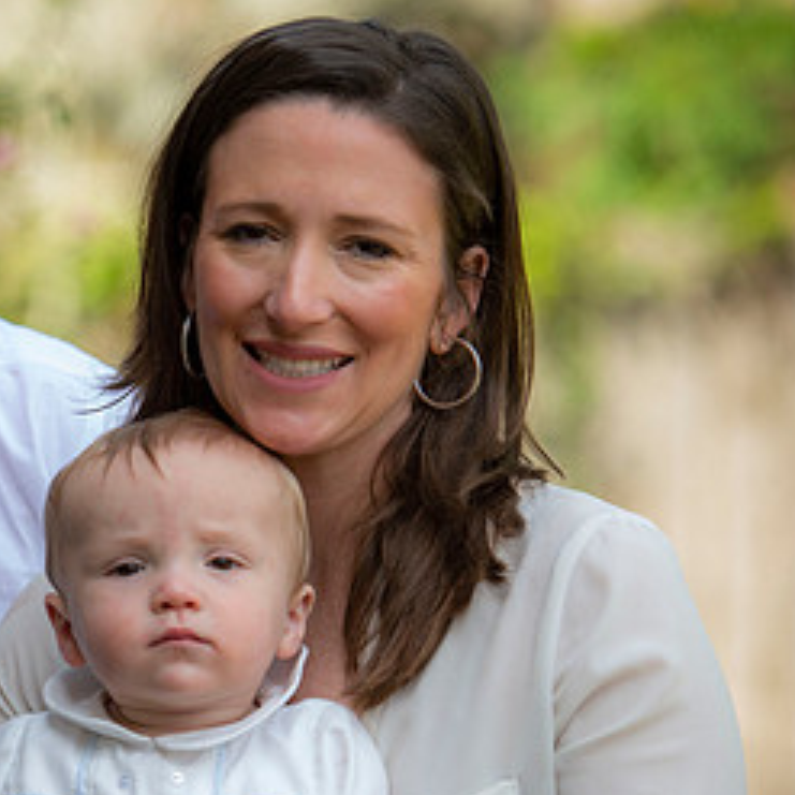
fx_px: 7223
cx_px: -32
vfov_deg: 6.3
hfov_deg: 6.3
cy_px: 615
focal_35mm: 278
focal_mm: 130
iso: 50
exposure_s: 1/250
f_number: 2.8
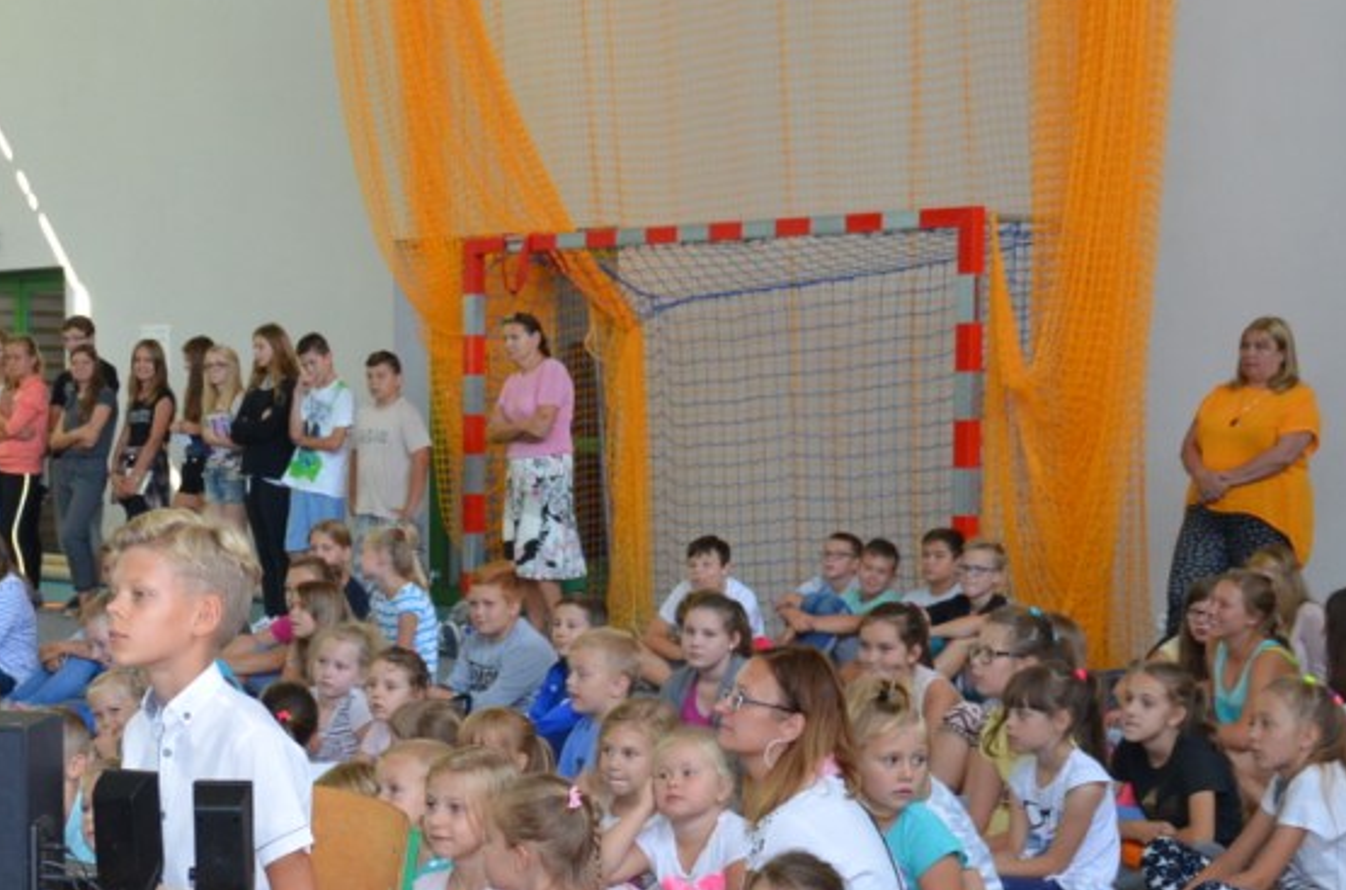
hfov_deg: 27.2
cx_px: 155
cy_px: 744
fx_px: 2685
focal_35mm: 72
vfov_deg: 18.6
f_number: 4
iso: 1000
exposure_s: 1/60
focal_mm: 26
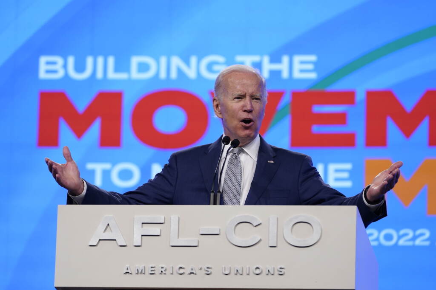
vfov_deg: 6.9
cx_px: 218
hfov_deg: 10.3
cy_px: 145
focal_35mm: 200
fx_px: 2422
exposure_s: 1/250
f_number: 5.6
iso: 2000
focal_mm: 200
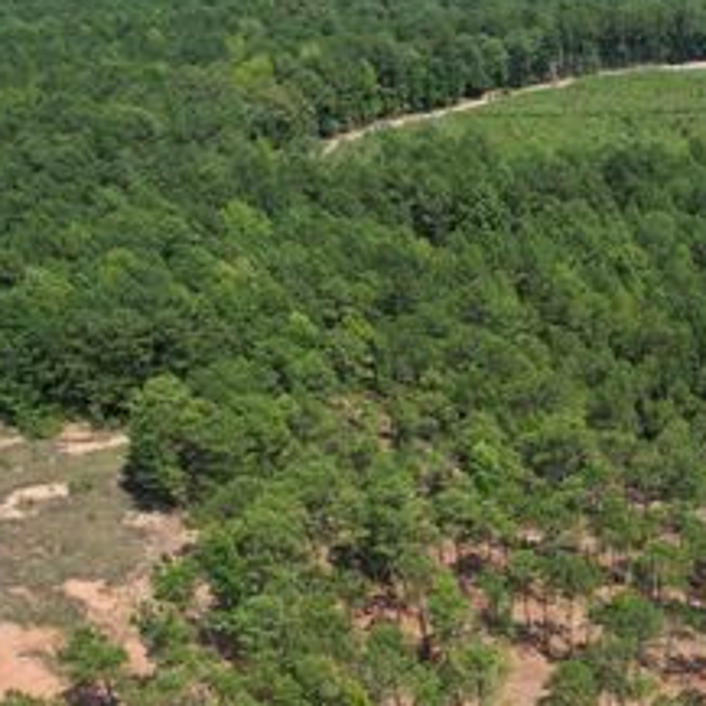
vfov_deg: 38.2
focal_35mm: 43
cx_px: 618
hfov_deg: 37.0
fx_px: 992
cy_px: 525
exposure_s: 1/1600
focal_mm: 8.38
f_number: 2.8
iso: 130
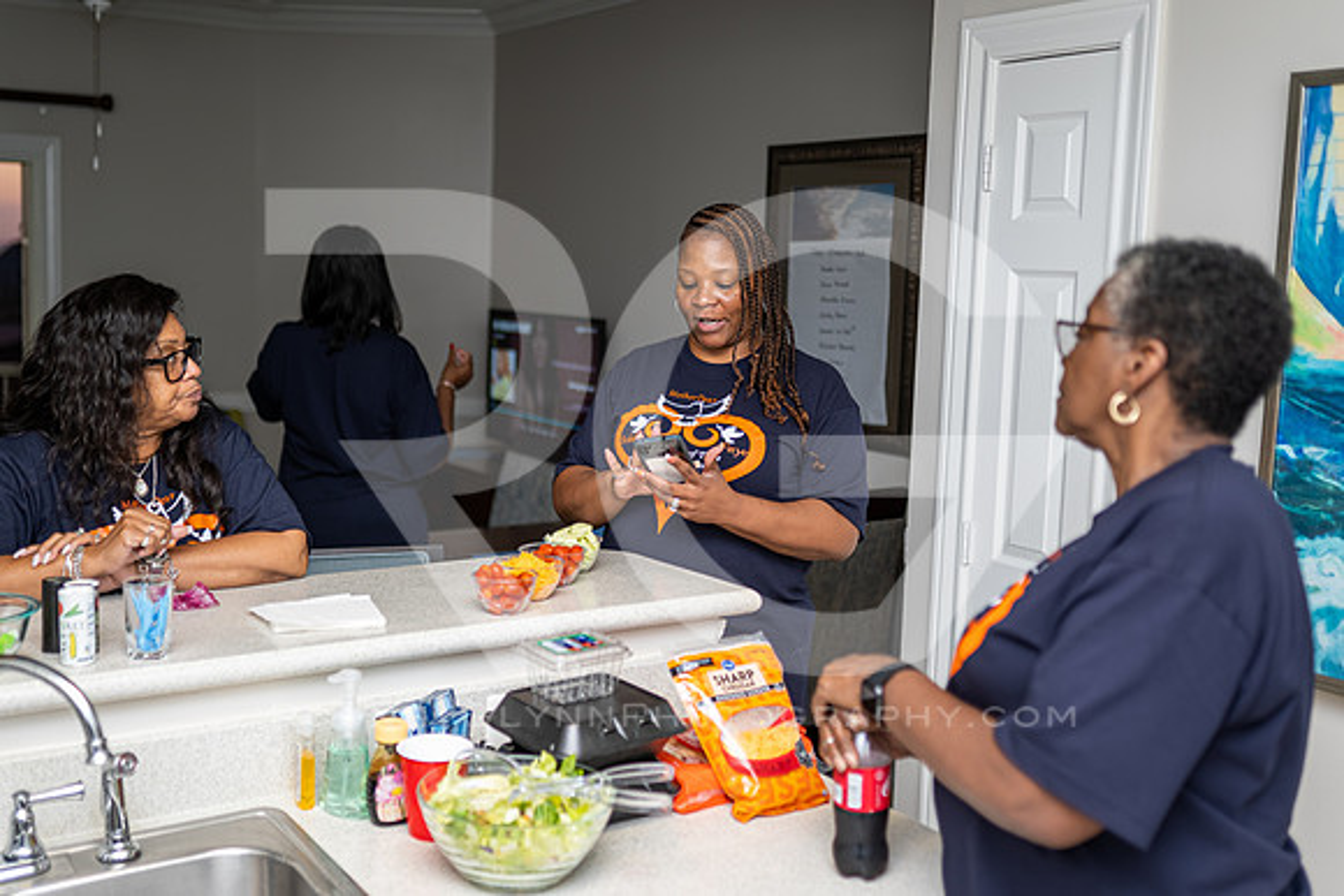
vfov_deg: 33.9
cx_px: 619
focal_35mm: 39
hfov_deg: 49.1
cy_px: 405
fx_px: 1469
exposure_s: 1/160
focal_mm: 35
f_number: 1.4
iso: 50
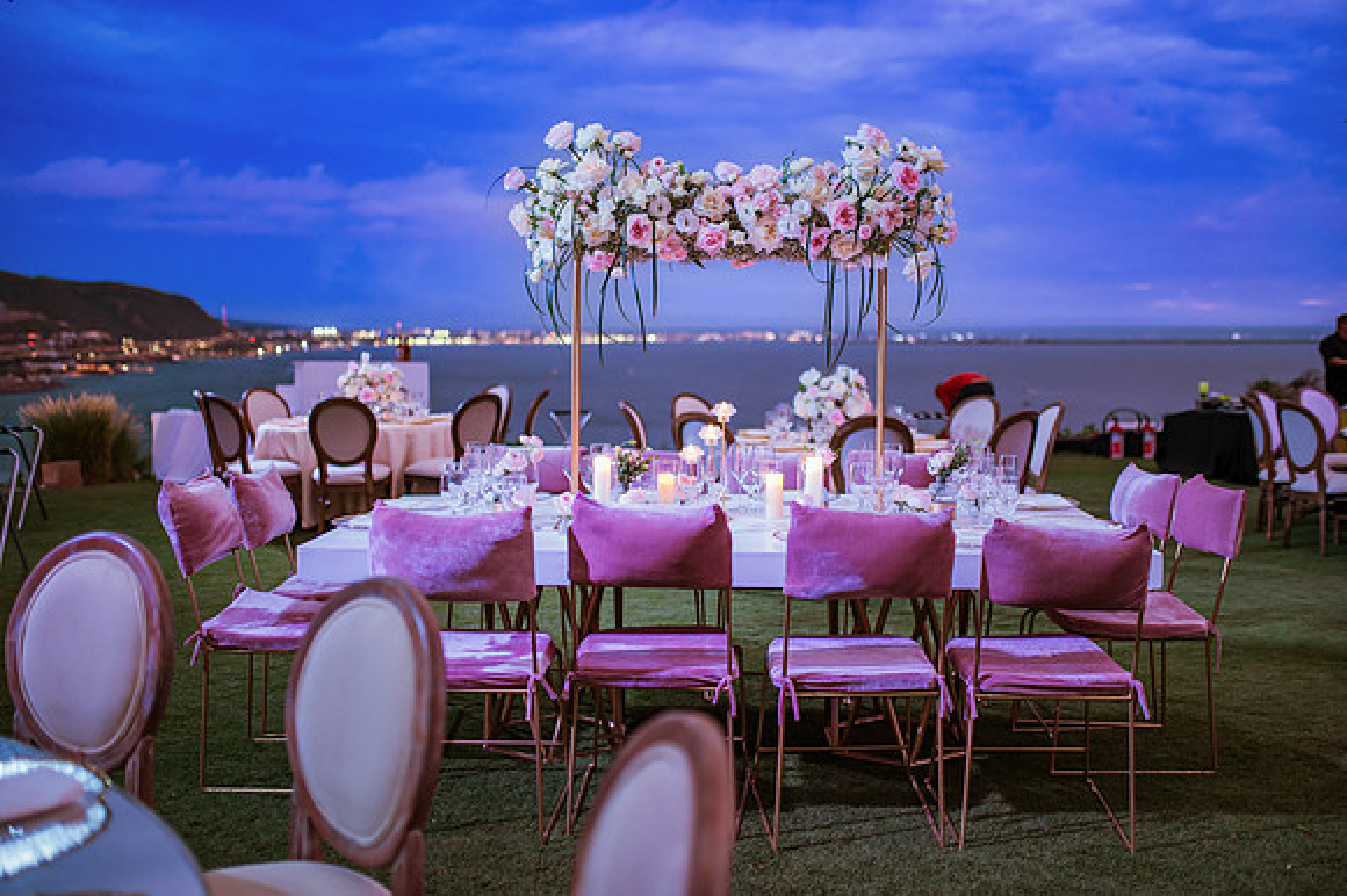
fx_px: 1309
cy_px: 448
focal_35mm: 35
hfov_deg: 54.5
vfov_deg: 37.8
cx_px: 674
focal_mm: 35
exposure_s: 1/40
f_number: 1.4
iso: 640
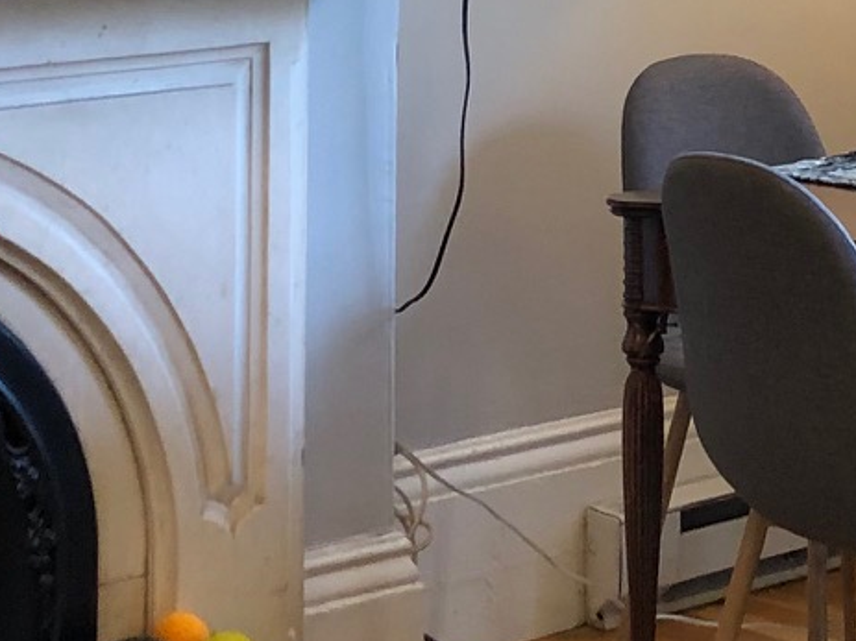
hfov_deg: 16.0
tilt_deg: +1.4
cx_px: 688
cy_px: -281
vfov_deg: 11.7
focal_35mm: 122
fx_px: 3016
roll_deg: +0.8
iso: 40
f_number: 1.8
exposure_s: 1/15
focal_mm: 4
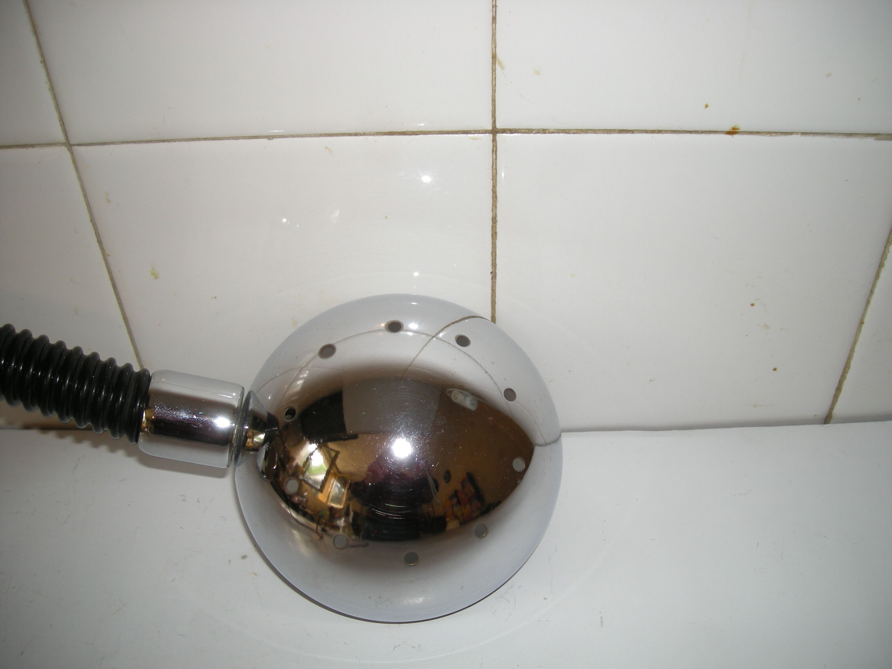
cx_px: 446
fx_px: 902
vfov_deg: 40.7
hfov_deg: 52.6
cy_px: 334
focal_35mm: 35
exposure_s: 1/52
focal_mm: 5.7
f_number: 2.8
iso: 50
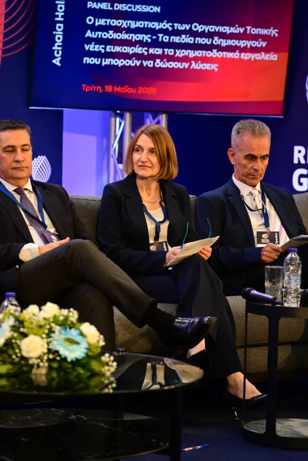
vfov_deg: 17.1
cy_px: 230
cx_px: 154
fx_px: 1539
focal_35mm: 120
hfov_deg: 11.4
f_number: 4
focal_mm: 120
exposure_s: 1/320
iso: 2500
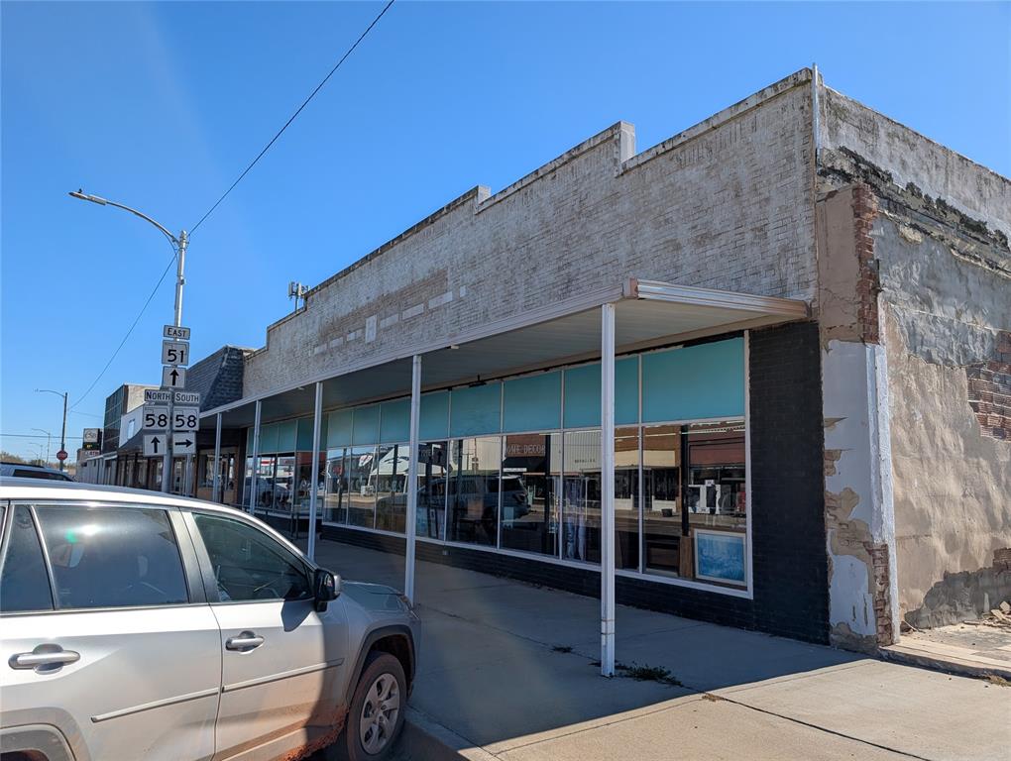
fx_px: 702
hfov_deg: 71.5
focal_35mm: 24
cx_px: 506
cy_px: 380
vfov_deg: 56.9
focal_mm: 6.9
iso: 24
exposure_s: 1/2146
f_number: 1.68
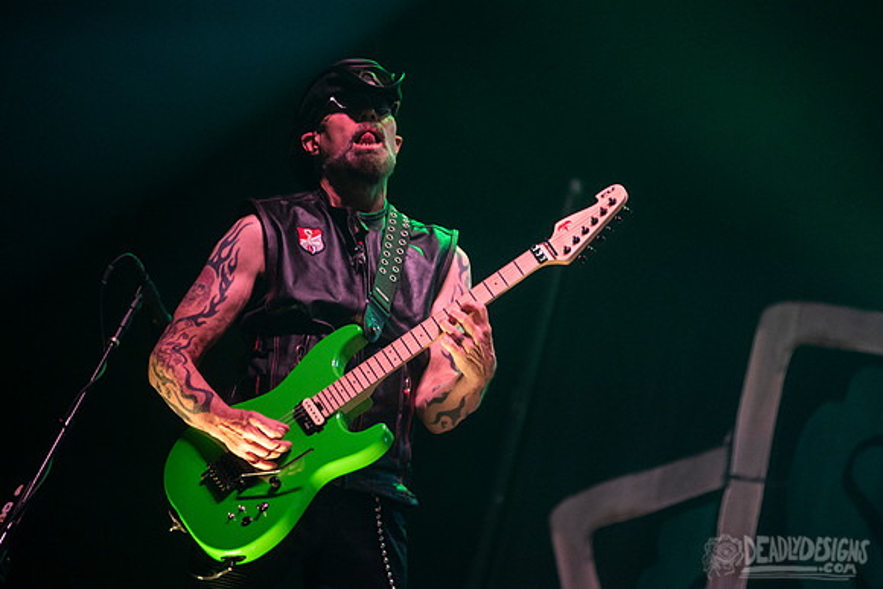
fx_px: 6303
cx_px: 453
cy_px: 252
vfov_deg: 5.4
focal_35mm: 257
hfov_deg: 8.0
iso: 2500
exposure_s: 1/320
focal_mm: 200
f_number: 3.2
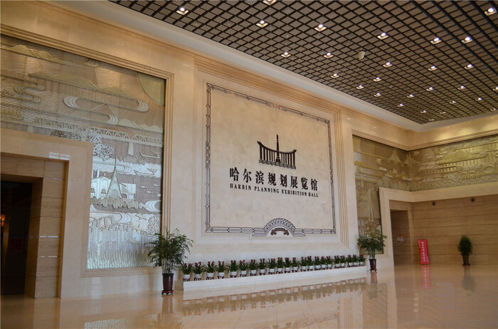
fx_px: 373
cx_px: 249
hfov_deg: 67.5
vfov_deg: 47.7
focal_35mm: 27
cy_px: 164
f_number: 4
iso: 400
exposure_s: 1/60
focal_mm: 18
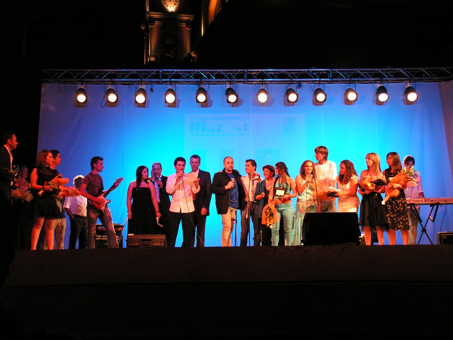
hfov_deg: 36.2
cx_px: 226
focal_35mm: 53
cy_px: 170
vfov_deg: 27.5
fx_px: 694
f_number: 3.2
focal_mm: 8.9
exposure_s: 1/40
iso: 200
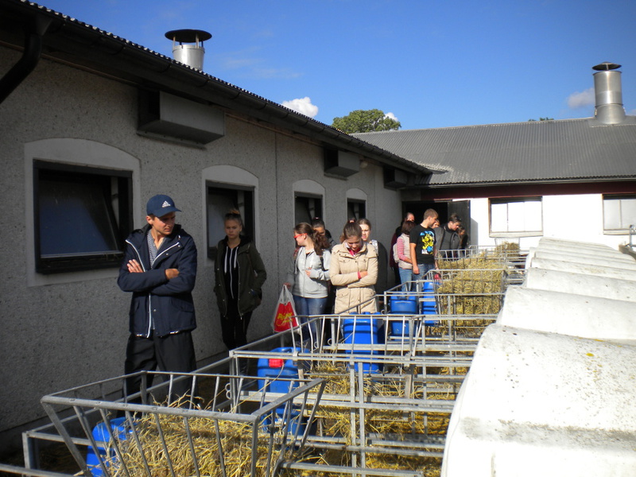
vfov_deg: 40.7
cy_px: 238
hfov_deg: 52.6
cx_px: 318
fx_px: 643
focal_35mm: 35
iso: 80
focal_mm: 6.3
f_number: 4.6
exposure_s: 1/786
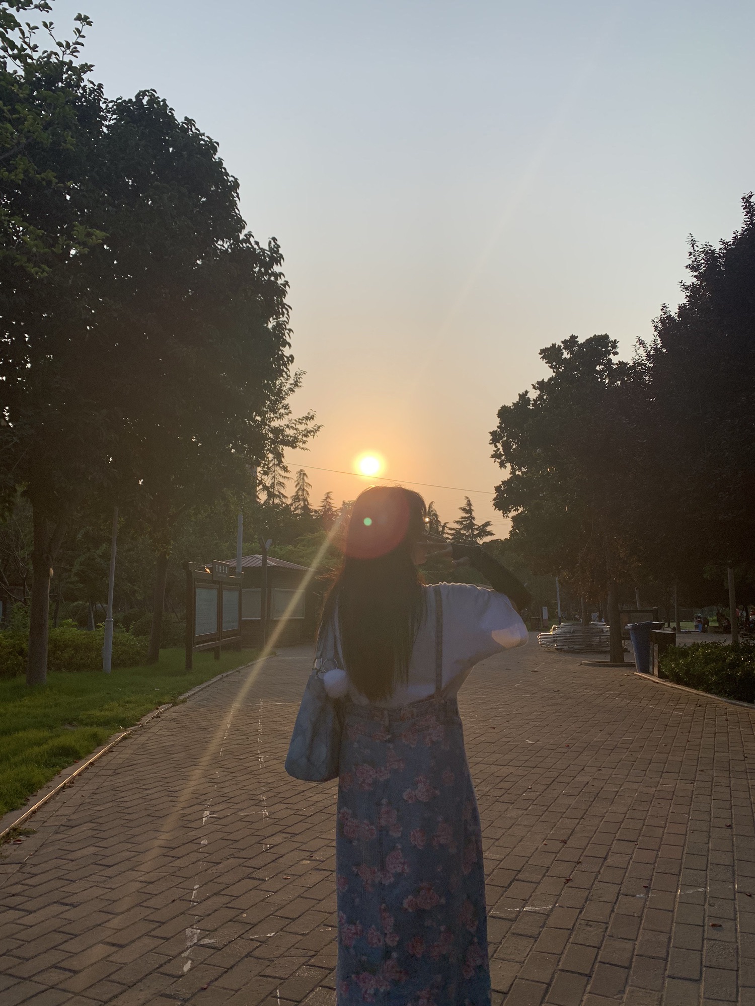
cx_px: 378
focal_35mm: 26
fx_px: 756
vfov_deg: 67.3
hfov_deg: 53.1
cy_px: 503
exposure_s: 1/3521
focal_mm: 4.25
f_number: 1.8
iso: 25
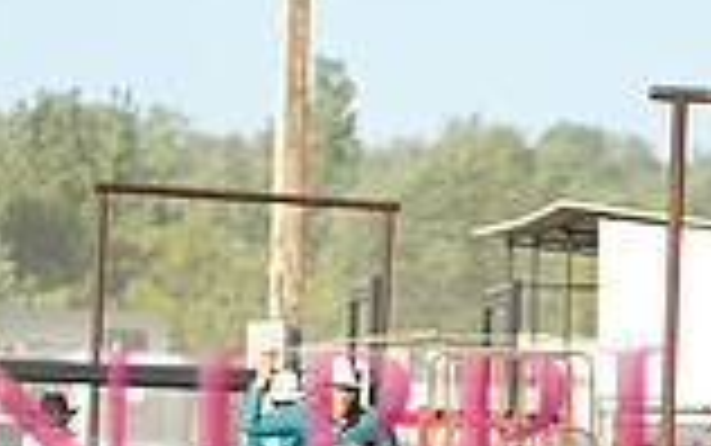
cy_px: 552
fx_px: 14543
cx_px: 414
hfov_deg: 2.8
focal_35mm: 750
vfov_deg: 1.8
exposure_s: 1/500
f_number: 2.8
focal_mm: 200
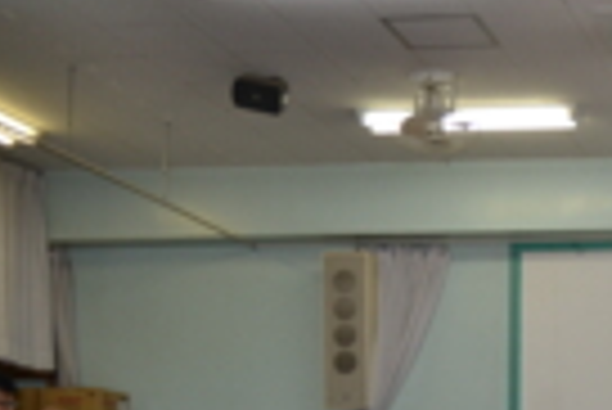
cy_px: 498
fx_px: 1651
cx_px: 873
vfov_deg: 13.7
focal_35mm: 97
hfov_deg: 18.9
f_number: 4
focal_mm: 22
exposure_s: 1/125
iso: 320
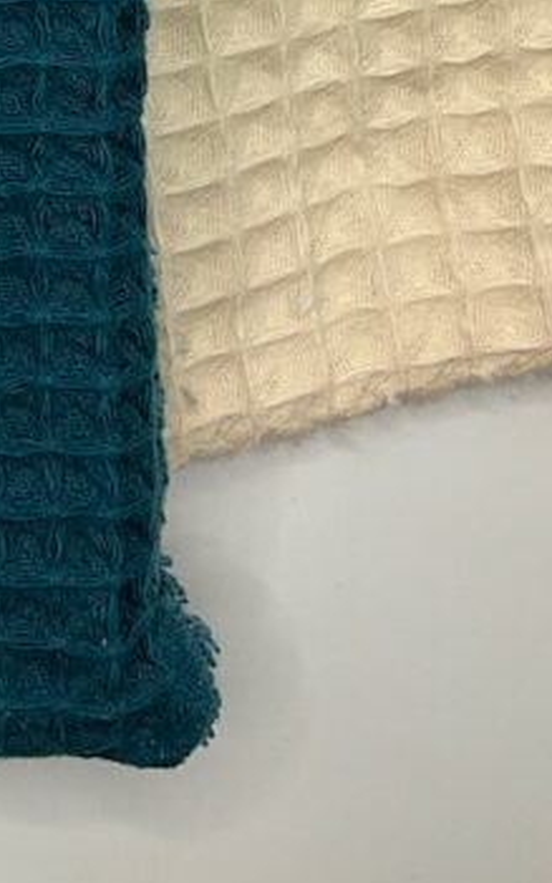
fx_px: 2165
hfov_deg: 14.3
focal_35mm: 90
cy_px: -189
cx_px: -13
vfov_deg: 21.3
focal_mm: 3
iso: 20
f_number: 1.8
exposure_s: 1/168
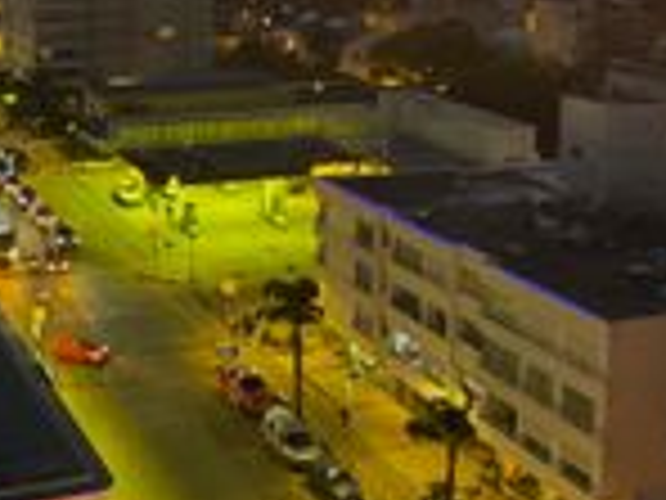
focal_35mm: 65
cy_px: 59
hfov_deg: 29.4
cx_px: 180
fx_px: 1251
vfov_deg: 22.1
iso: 400
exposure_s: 1/50
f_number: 1.78
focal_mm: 6.86
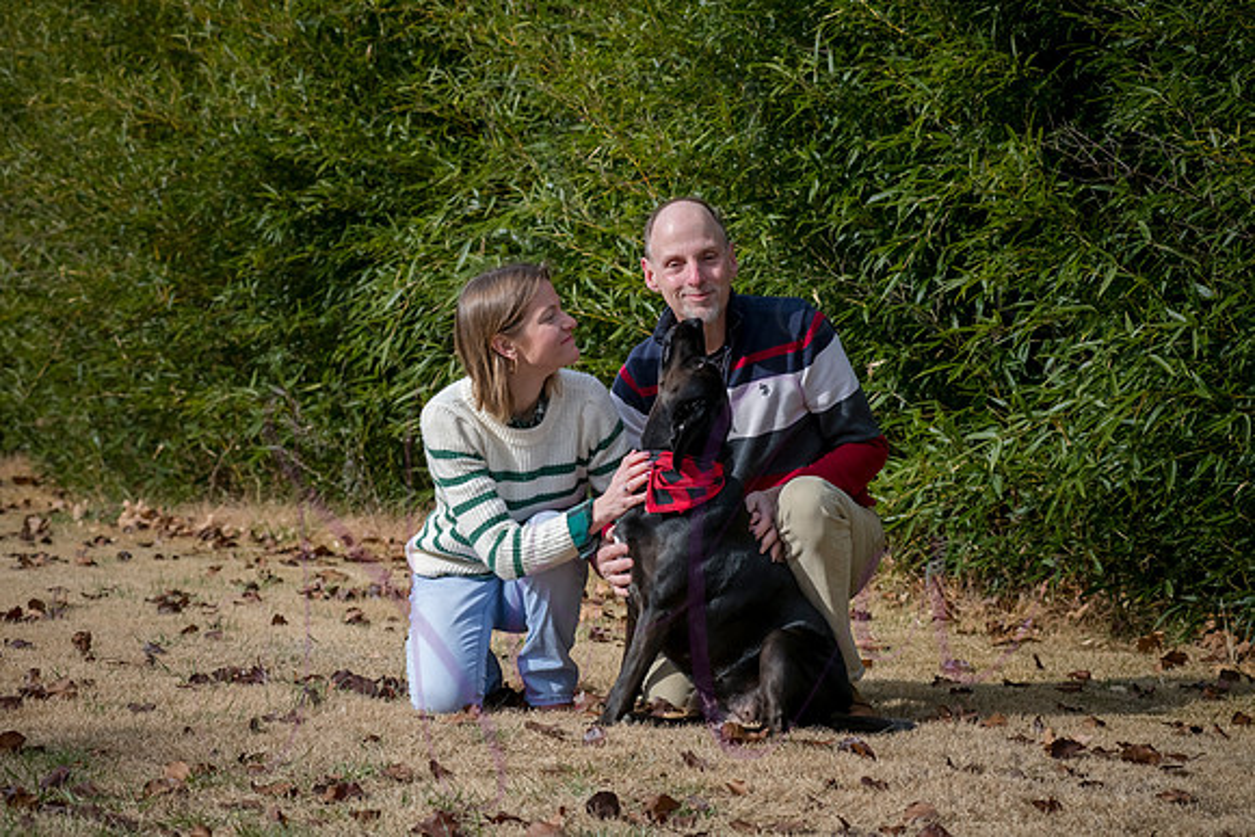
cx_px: 628
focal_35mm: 100
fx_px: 3487
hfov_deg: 20.4
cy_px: 418
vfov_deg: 13.7
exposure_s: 1/1000
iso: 400
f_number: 7.1
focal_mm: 100
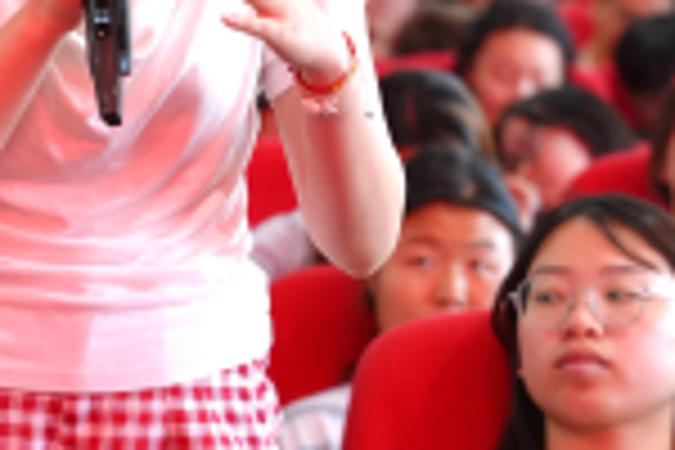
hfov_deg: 9.8
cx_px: 135
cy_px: -9
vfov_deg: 6.5
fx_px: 3937
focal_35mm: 210
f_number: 2.8
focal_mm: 70
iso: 2500
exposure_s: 1/250
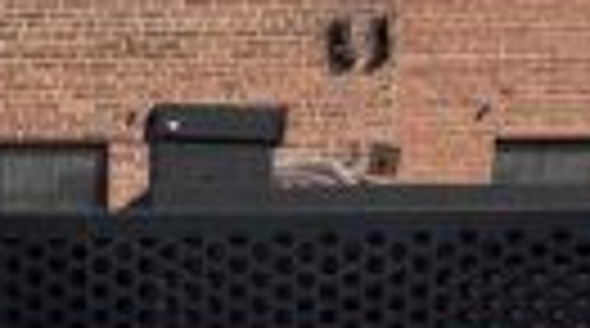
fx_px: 3200
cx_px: -284
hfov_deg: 10.2
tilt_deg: -5.4
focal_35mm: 205
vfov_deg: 5.7
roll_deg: -1.1
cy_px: 669
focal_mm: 6.76
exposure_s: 1/4608
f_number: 1.78
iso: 80
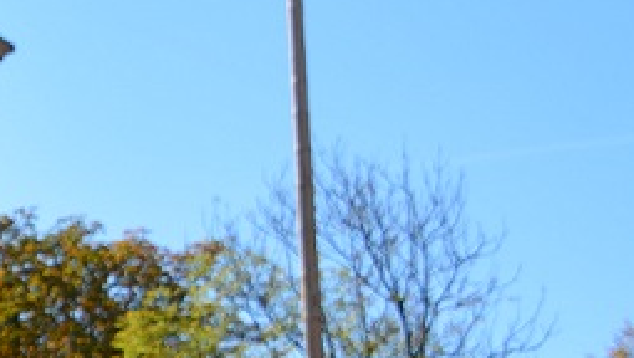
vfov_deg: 6.3
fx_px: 3264
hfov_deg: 10.3
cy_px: 137
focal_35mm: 194
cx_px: -572
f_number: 8
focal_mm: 30
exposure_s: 1/250
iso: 110
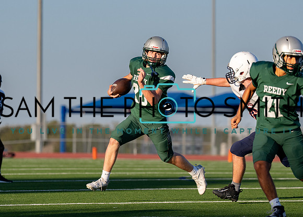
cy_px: 106
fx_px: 2288
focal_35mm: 266
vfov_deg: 5.4
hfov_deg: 7.6
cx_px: 124
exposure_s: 1/3200
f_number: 2.8
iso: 200
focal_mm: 135
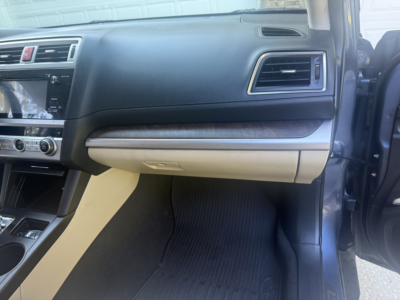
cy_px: 150
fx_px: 277
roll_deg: +5.7
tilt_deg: -29.5
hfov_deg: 71.6
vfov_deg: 56.8
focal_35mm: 24
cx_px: 200
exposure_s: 1/77
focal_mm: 6.76
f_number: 1.78
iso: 200
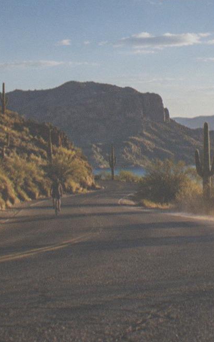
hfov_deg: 12.1
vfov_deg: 19.3
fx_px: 1007
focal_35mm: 108
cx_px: 140
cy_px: 170
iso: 400
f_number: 9
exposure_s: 1/320
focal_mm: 70
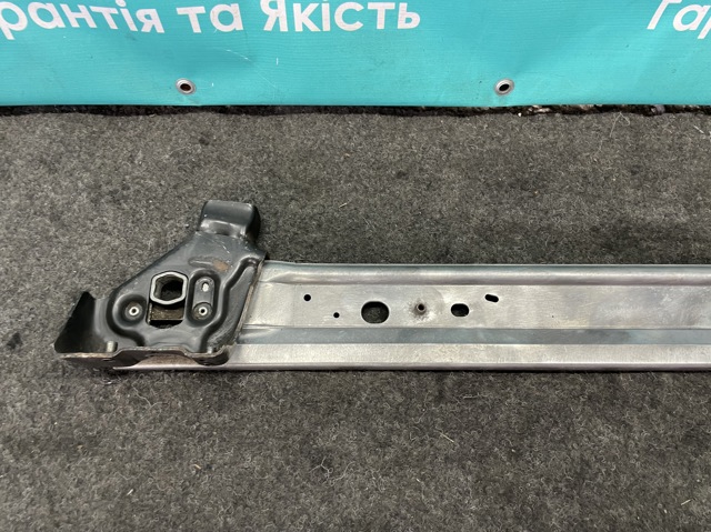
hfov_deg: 67.3
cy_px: 266
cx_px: 356
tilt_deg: -65.8
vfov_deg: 53.0
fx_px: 534
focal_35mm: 26
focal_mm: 4.2
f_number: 1.6
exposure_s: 1/50
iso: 200
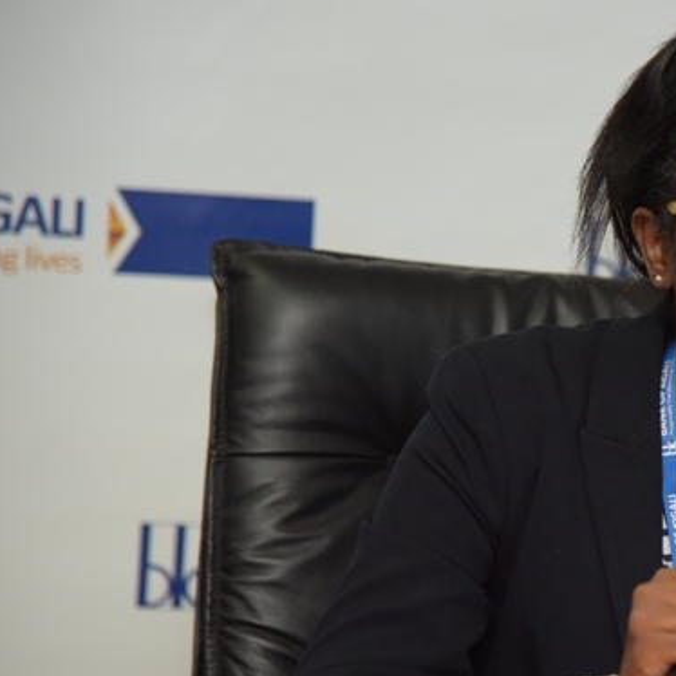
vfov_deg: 8.0
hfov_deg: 8.0
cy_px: 409
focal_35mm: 218
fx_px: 4816
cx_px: 662
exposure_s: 1/250
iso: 2500
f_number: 4
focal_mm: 120
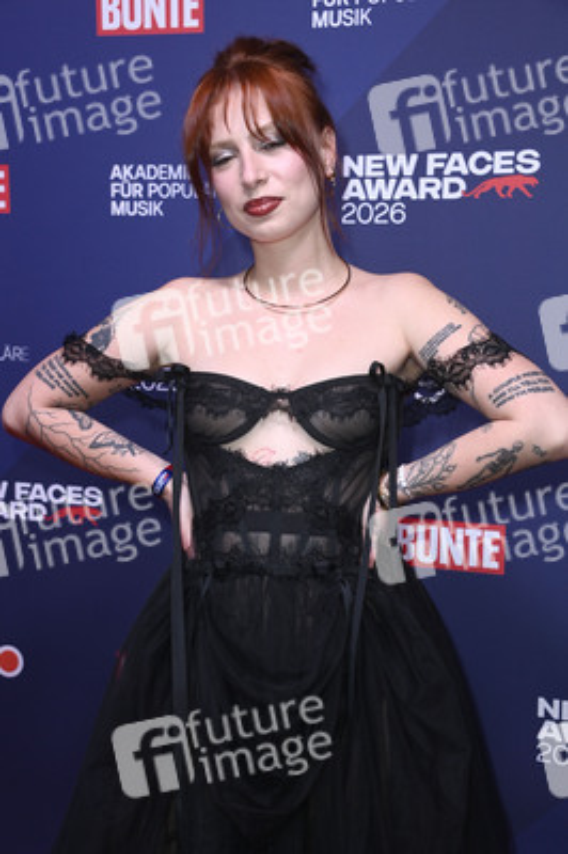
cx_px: 284
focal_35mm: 55
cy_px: 427
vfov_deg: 36.3
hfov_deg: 24.6
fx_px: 1304
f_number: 5.6
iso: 800
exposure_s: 1/250
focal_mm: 55
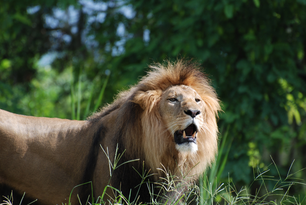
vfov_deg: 3.1
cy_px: 102
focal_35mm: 450
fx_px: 3830
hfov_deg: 4.6
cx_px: 153
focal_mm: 300
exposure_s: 1/320
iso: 200
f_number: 5.6
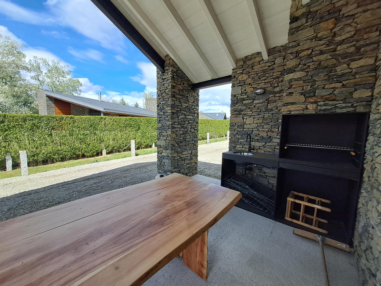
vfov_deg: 89.9
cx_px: 190
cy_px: 143
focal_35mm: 13
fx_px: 143
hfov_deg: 106.2
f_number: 2.2
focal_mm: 1.42
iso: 40
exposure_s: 1/1443
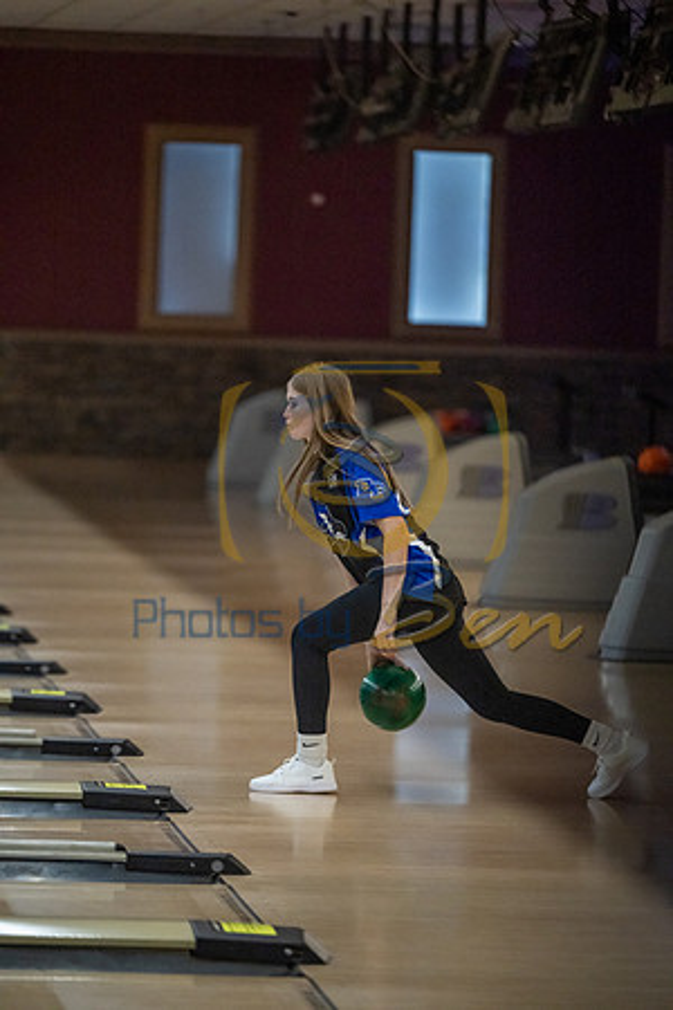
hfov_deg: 7.4
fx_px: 5187
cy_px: 505
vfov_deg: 11.1
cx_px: 336
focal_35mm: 185
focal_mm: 185
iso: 4000
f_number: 2.8
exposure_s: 1/1000
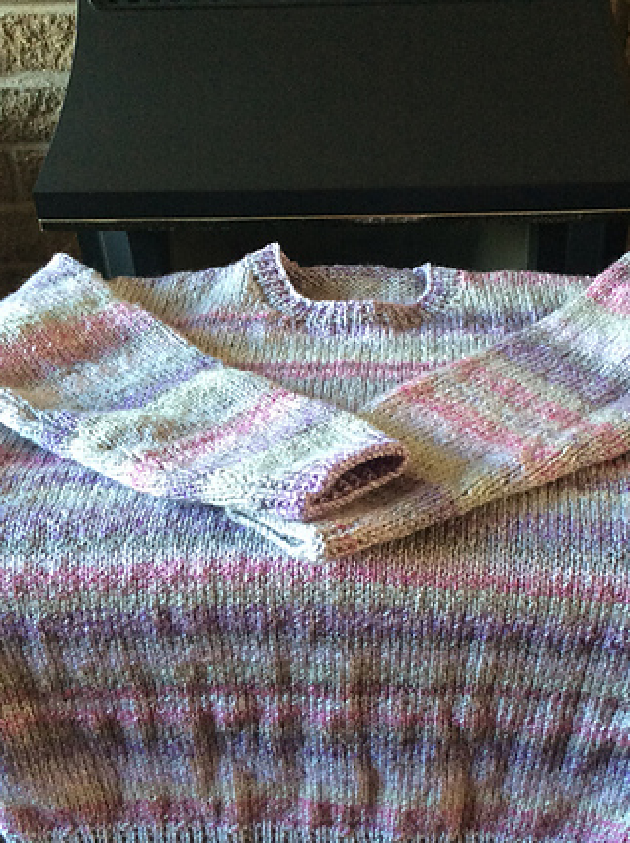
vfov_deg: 39.7
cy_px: 456
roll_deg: +1.1
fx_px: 1168
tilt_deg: -36.0
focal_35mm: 48
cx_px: 365
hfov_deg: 30.1
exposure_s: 1/25
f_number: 2.4
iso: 100
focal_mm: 3.3
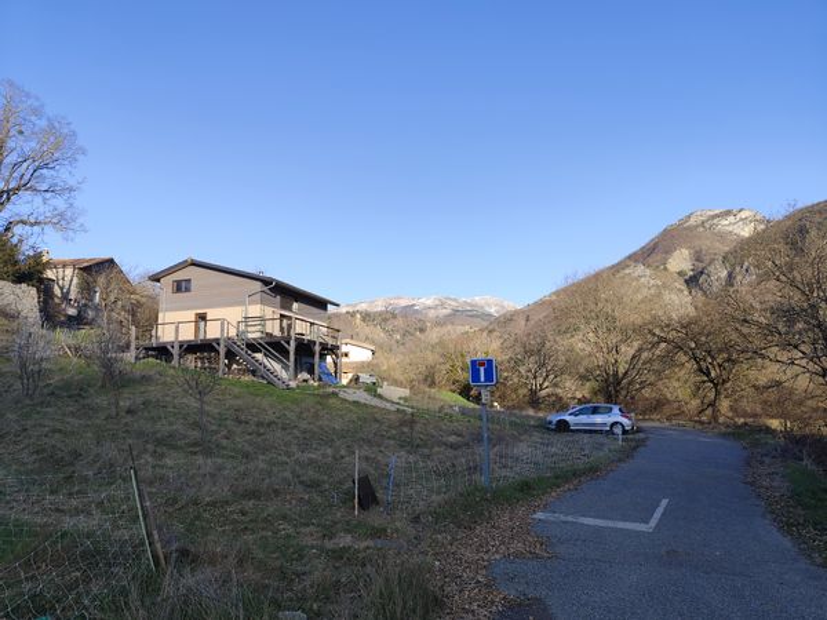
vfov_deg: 58.9
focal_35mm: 23
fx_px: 549
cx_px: 414
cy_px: 310
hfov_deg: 73.9
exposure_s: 1/381
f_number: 1.65
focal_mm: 6.19
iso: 50
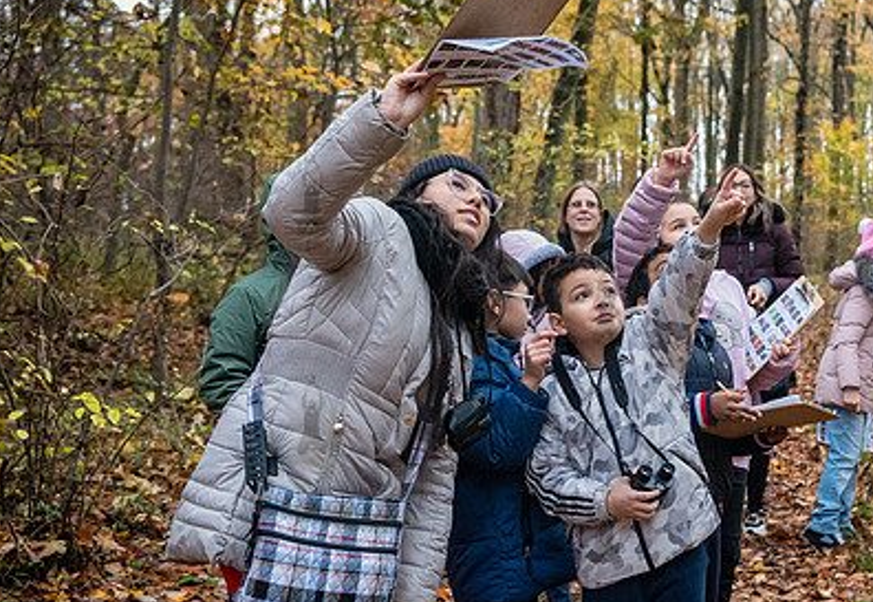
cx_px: 642
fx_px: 1446
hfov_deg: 33.0
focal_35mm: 59
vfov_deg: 23.5
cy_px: 356
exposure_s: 1/250
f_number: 3.5
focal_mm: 35
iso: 6400
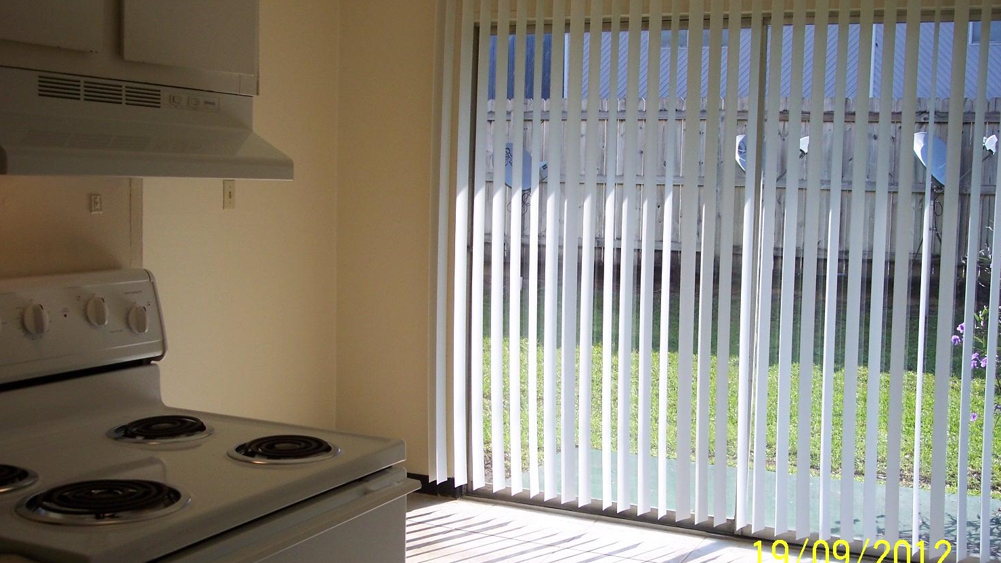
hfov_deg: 47.3
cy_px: 268
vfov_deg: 27.7
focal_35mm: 43
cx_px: 498
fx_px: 1142
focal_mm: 8
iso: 100
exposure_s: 1/350
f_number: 3.4
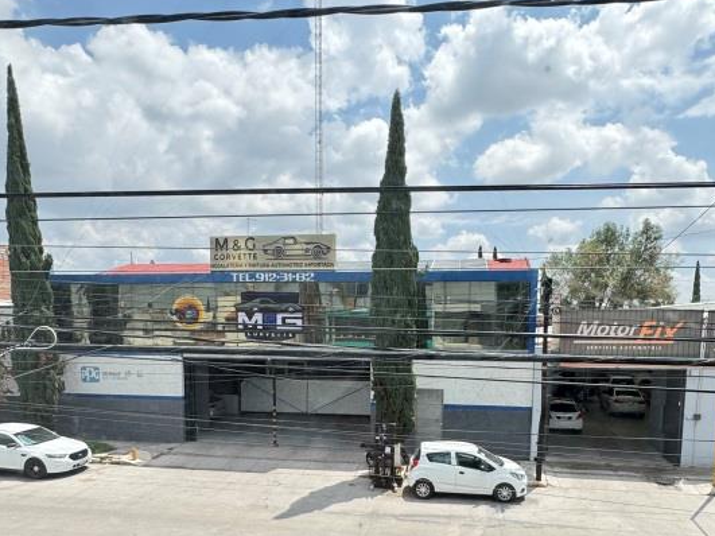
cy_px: 389
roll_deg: +0.2
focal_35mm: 27
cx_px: 376
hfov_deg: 65.3
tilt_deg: -6.1
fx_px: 558
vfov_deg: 49.7
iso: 50
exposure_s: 1/868
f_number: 2.2
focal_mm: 2.22
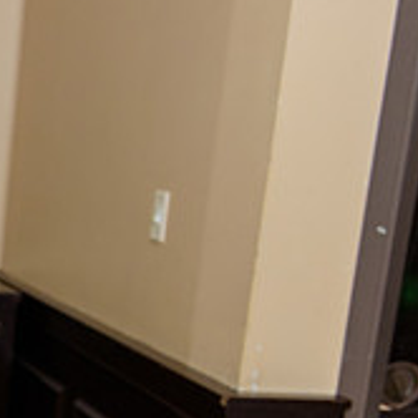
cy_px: 387
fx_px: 1134
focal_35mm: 83
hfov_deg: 18.0
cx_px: -252
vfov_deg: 20.4
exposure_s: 1/125
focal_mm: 28
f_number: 3.2
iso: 1600
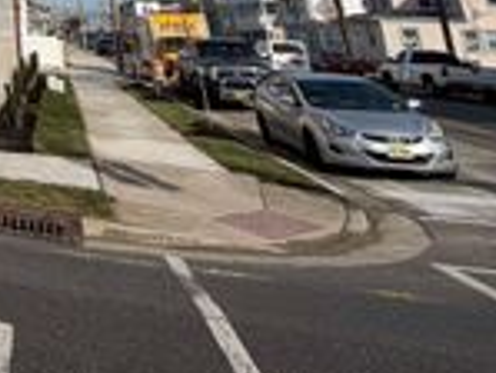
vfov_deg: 23.7
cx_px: -213
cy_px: -205
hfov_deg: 28.9
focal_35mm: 47
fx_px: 674
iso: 20
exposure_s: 1/1189
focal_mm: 2.22
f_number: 2.2
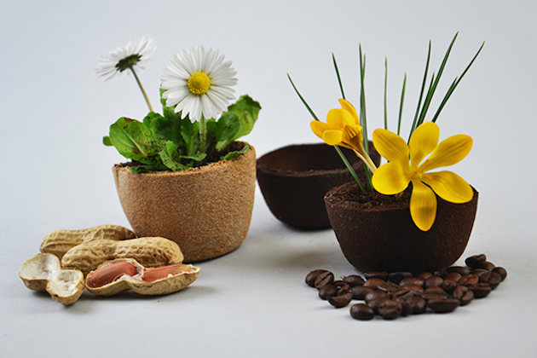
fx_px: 1477
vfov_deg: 13.8
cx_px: 268
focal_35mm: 99
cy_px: 179
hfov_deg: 20.6
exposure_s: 1/200
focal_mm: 66
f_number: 6.3
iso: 200
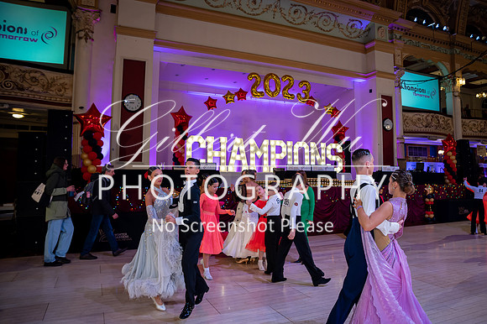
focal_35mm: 26
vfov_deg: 49.5
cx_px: 264
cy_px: 149
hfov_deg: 69.3
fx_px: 351
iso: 1000
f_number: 4
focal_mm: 24
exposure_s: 1/125
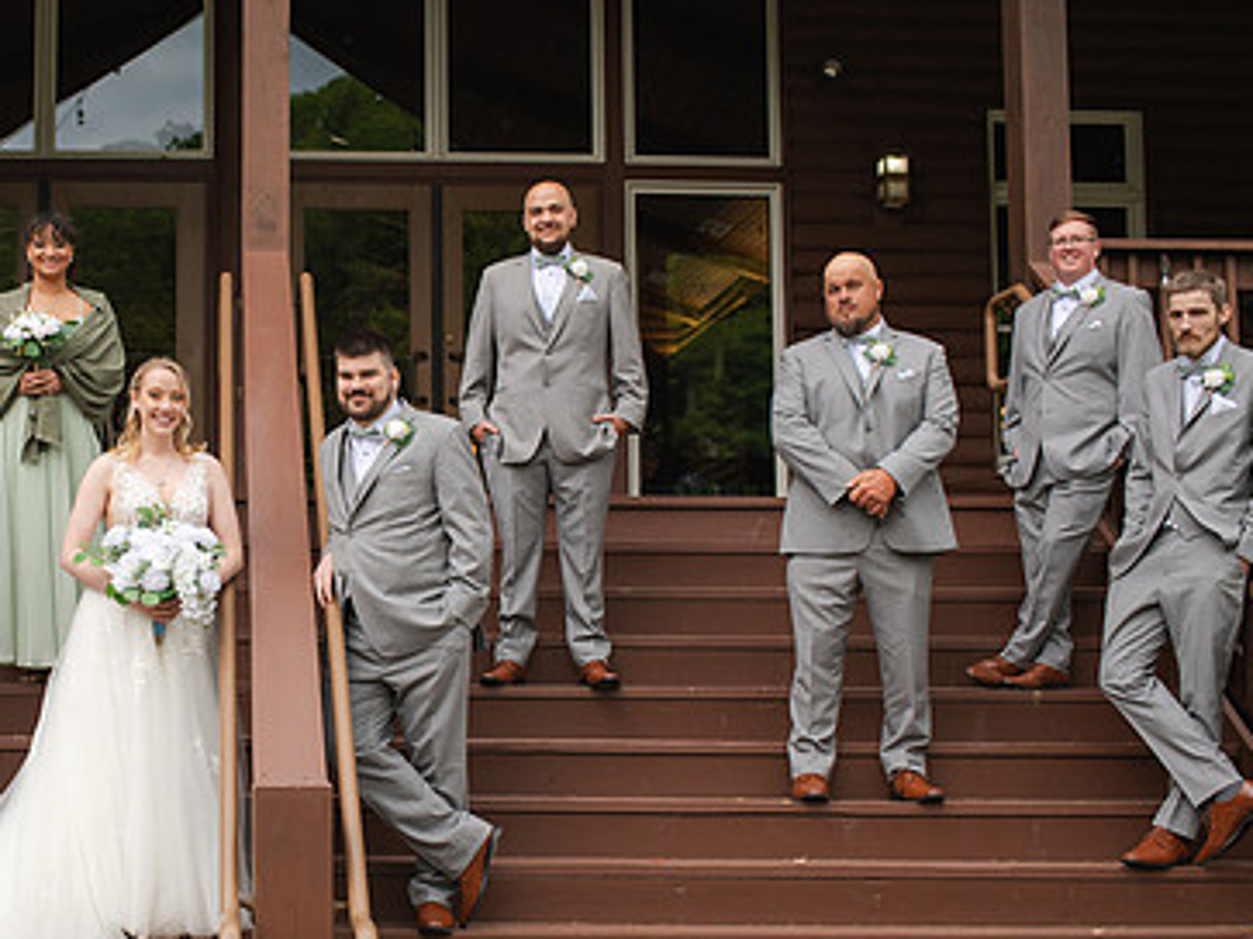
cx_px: 229
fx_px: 2135
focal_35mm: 59
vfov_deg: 24.7
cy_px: 573
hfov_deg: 31.7
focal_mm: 35
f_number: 3.5
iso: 320
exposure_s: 1/800
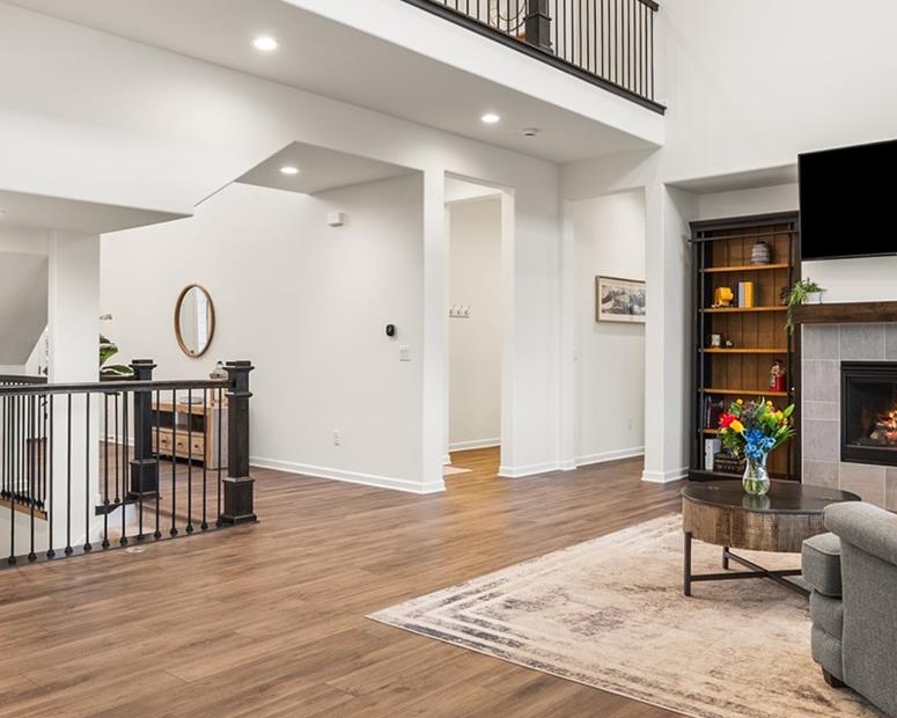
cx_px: 481
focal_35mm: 31
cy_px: 349
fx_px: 823
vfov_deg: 47.1
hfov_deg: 57.1
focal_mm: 16
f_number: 8
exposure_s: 1/13
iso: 200
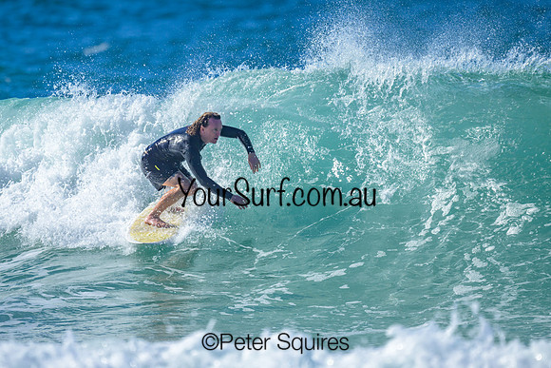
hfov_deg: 1.9
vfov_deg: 1.3
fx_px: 16416
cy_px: 156
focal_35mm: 1072
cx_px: 240
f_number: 6.3
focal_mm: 800
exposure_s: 1/2000
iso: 250
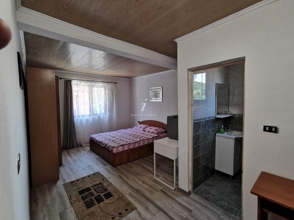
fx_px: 136
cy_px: 110
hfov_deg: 94.5
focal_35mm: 16
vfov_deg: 78.1
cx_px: 147
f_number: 2.2
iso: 160
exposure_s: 6
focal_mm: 2.35
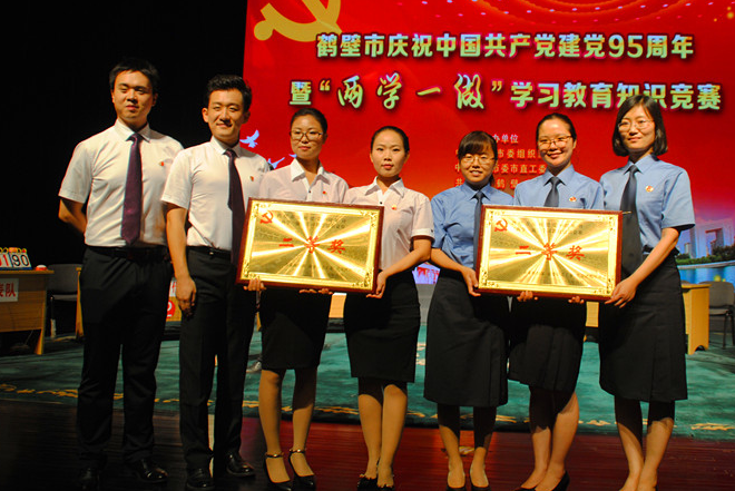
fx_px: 817
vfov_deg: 33.4
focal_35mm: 40
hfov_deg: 48.3
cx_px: 420
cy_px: 205
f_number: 3.5
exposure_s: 1/30
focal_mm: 22
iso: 200
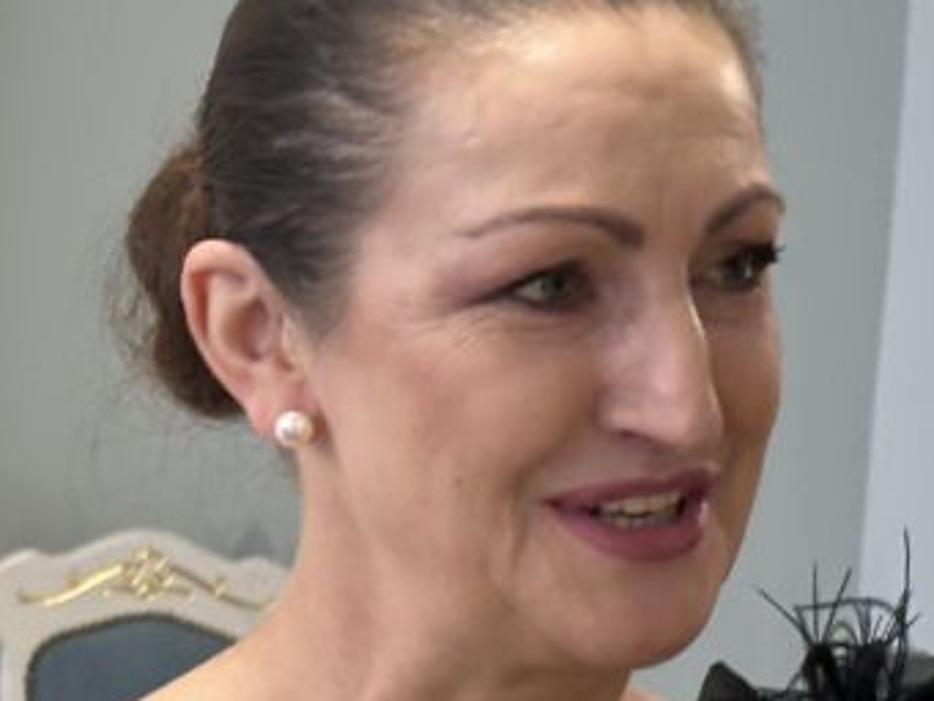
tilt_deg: +0.1
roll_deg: -5.7
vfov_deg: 8.3
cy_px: 274
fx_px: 4858
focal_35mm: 180
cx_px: 896
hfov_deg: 10.9
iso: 100
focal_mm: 6.86
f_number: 1.78
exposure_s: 1/50
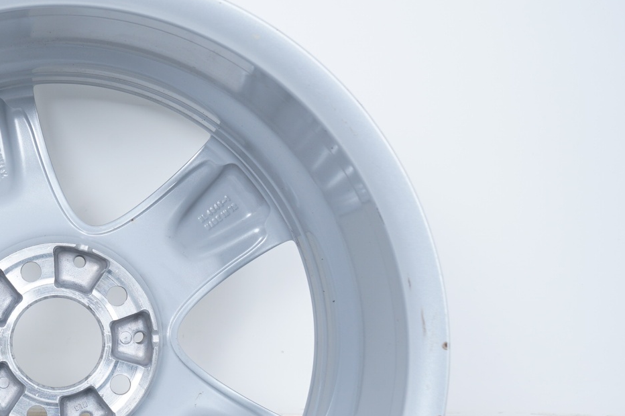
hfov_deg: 28.2
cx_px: 31
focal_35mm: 68
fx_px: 1180
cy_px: 330
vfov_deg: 19.8
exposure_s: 1/100
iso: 200
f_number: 7.1
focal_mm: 33
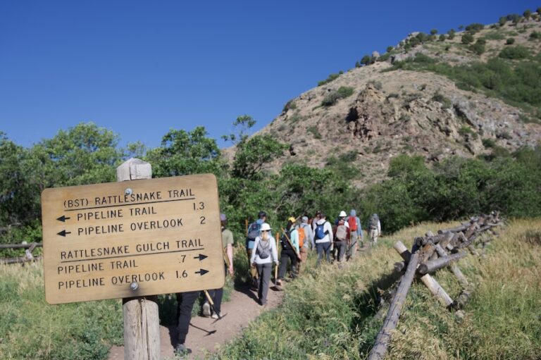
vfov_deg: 39.4
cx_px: 270
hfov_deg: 56.5
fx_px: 503
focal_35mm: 34
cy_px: 180
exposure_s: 1/400
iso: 100
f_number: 7.1
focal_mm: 33.5
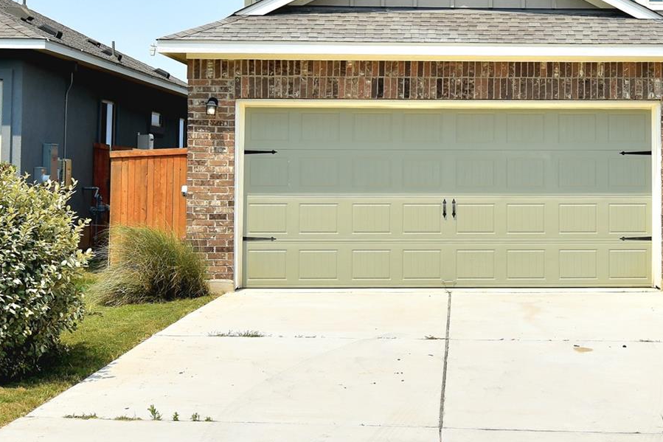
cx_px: 546
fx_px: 1510
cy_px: 92
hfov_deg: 24.3
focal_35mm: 82
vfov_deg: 16.5
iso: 100
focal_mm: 24
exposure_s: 1/323
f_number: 8
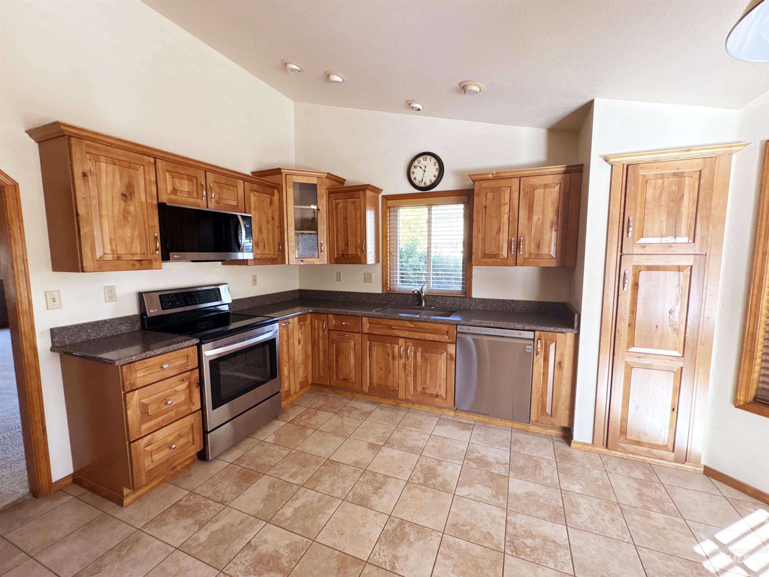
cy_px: 288
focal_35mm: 14
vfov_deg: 85.7
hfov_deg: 102.1
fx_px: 311
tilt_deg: -6.0
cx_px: 384
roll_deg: -2.5
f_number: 2.2
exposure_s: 1/60
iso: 320
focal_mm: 2.22
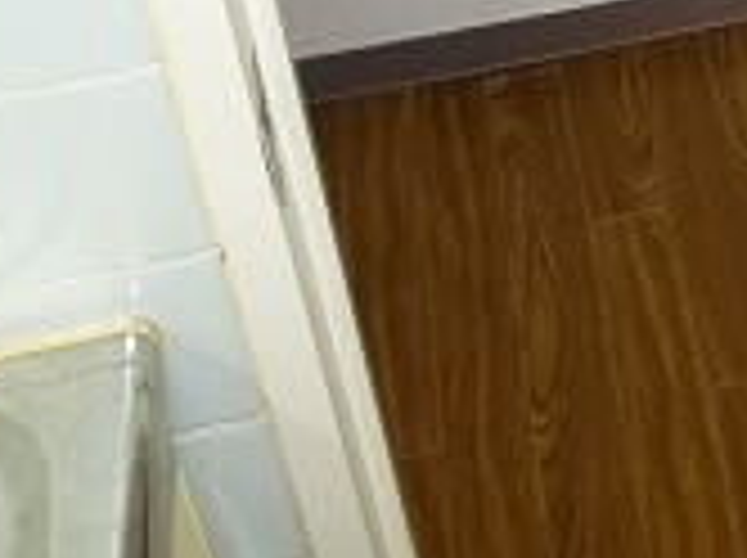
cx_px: 1076
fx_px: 2069
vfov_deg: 14.0
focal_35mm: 96
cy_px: -376
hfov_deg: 18.4
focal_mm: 4.5
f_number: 3.1
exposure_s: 1/60
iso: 800
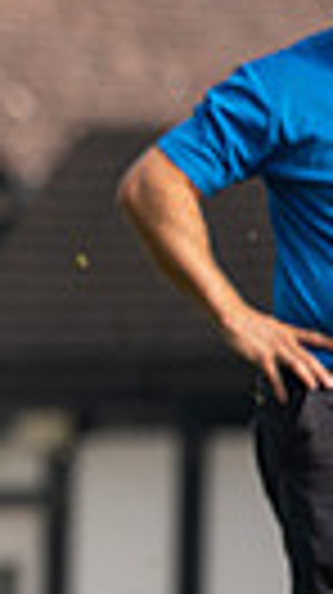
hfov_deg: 0.9
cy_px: 196
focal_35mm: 1384
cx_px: -684
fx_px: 21781
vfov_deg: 1.6
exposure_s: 1/1000
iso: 160
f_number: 4
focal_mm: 300
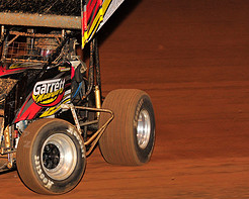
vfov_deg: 6.2
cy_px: 49
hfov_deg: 7.7
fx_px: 1828
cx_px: -31
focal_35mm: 248
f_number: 6.3
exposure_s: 1/320
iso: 1000
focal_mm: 112
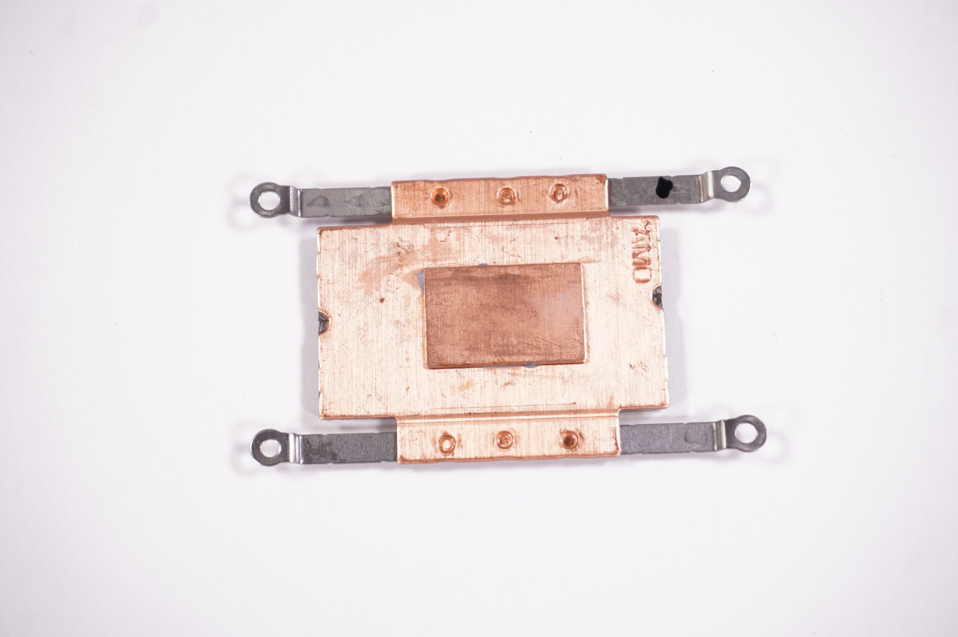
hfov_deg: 27.0
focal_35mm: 75
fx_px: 1994
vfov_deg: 18.1
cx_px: 479
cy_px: 318
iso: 800
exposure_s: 1/320
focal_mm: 50
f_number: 6.3
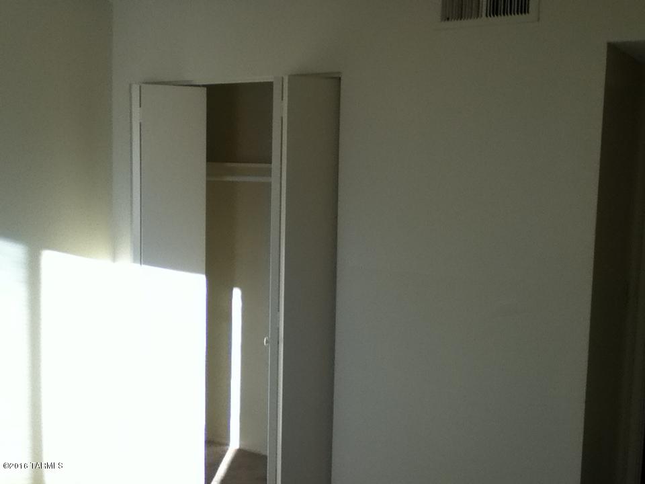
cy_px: 242
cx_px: 322
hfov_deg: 56.8
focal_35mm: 32
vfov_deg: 44.2
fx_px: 596
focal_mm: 3.85
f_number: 2.4
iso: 80
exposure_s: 1/283
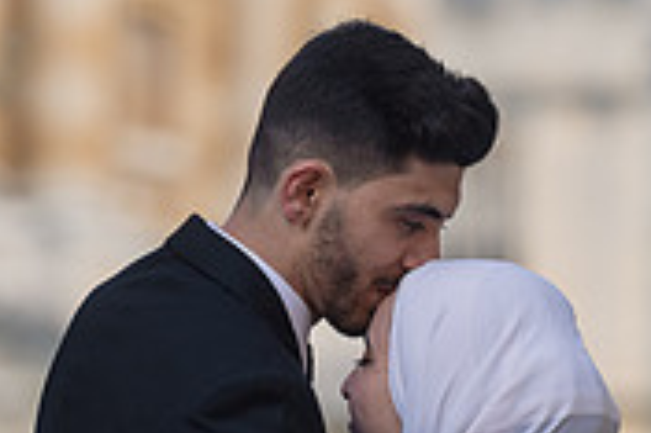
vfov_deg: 2.9
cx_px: 359
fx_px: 8545
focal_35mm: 473
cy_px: 200
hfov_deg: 4.4
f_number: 4
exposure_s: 1/250
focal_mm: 185
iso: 200
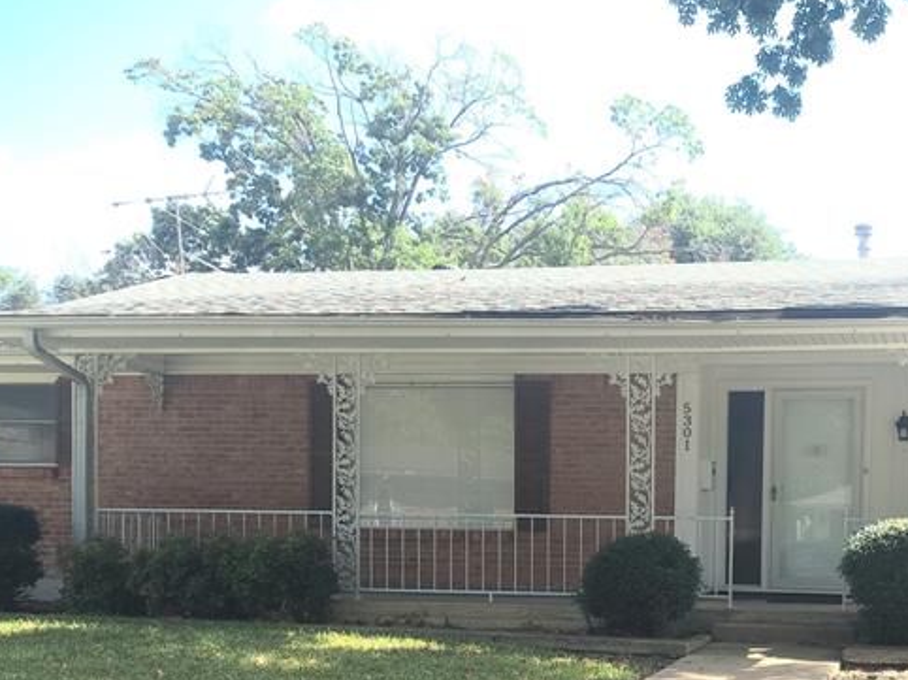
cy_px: 566
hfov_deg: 36.7
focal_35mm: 51
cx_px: 676
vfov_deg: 27.8
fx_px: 1337
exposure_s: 1/256
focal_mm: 5.23
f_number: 1.8
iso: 50
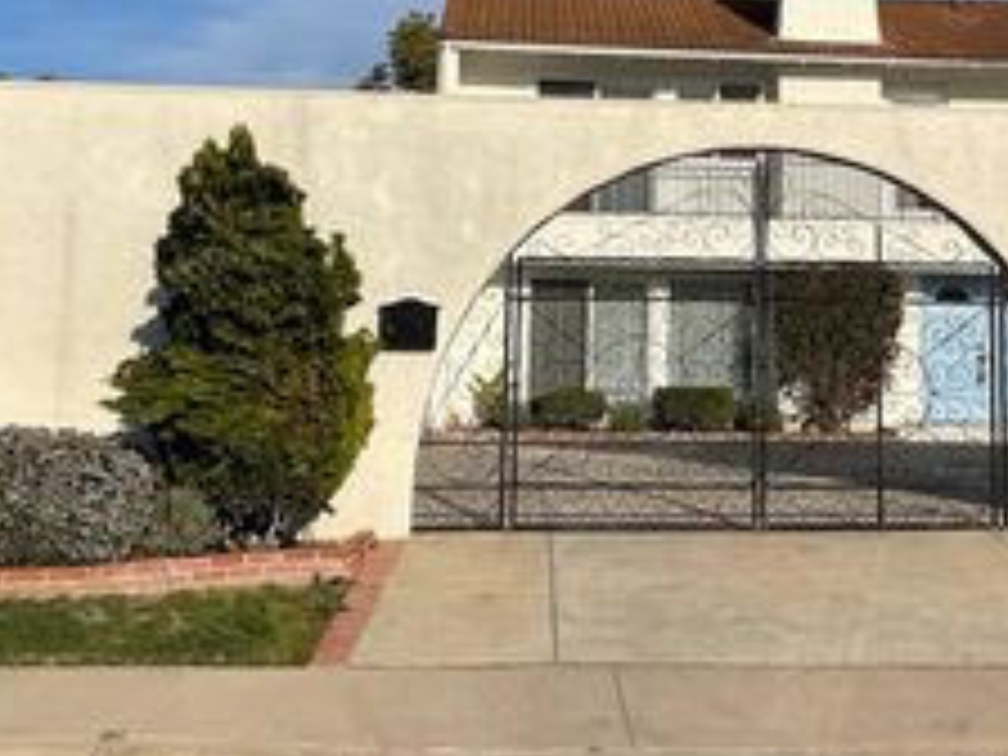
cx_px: 706
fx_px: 1689
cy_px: 115
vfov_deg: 24.7
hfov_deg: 32.8
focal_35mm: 58
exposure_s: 1/7407
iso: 32
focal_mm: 5.1
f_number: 1.6
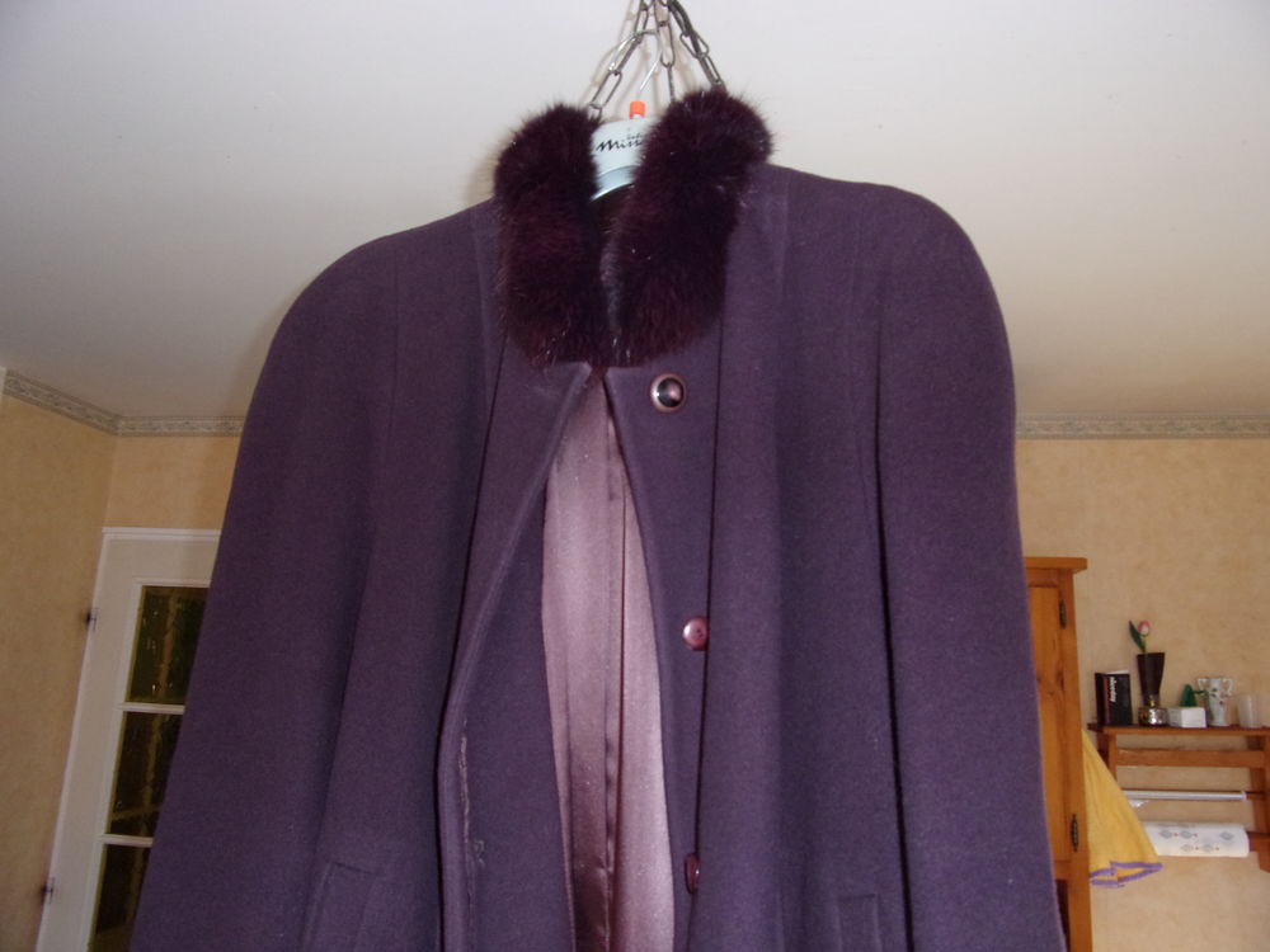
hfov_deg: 71.6
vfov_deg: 56.8
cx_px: 635
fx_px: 881
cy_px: 476
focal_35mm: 24
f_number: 3.3
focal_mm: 4.3
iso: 200
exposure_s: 1/34
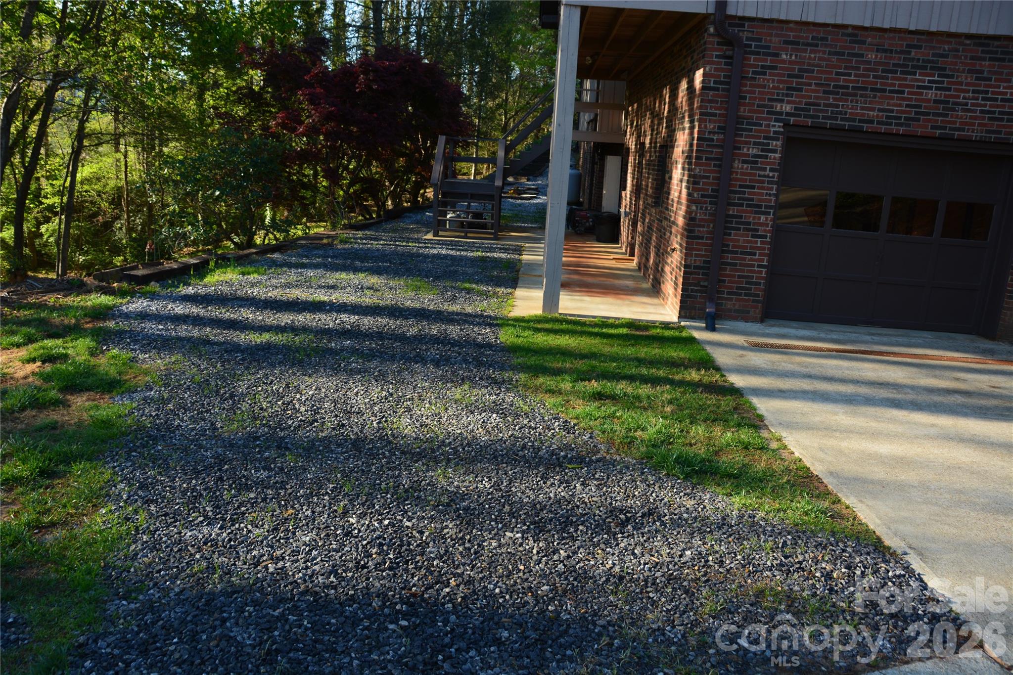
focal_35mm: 27
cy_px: 338
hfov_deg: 67.4
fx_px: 760
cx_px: 506
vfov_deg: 47.9
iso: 200
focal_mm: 18
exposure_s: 1/160
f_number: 6.3
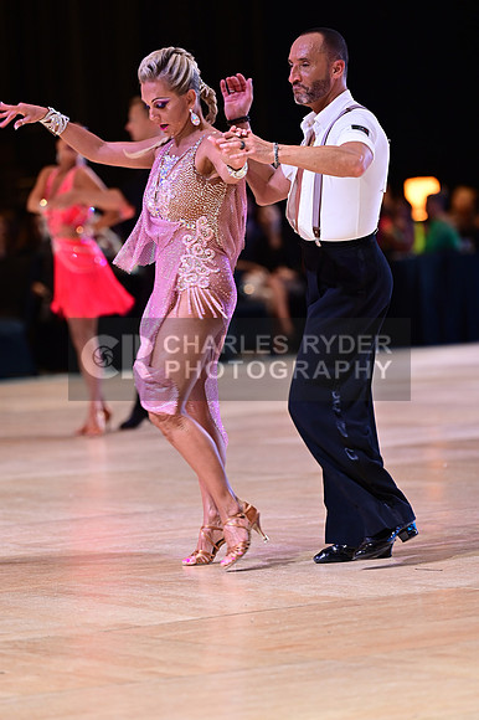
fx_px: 3796
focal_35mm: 190
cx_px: 240
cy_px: 360
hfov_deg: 7.2
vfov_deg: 10.8
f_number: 3.5
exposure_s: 1/250
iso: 1600
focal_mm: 190
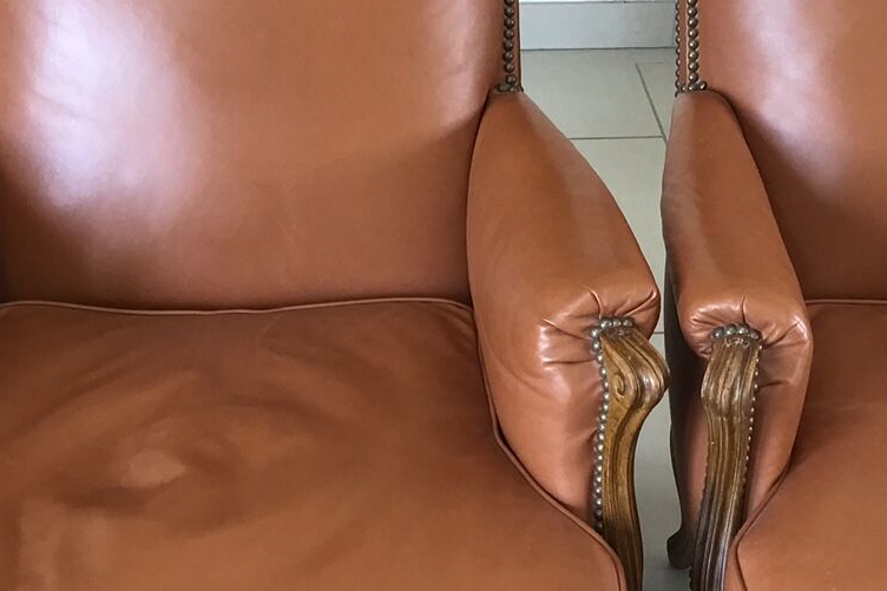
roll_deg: -3.7
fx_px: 1724
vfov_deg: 19.4
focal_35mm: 70
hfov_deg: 28.6
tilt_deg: -33.9
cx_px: 617
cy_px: 354
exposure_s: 1/33
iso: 64
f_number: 2.4
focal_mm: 3.3
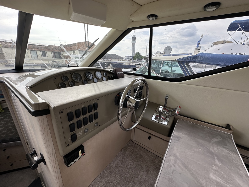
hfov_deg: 102.1
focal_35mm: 14
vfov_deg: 85.7
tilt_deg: -18.3
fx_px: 101
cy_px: 94
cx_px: 124
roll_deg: -0.2
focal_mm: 2.22
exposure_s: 1/331
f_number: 2.2
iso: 40
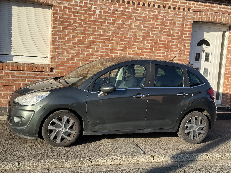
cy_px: 86
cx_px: 116
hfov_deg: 39.7
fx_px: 320
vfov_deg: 30.3
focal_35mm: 48
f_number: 1.78
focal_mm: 6.76
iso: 64
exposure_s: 1/2088
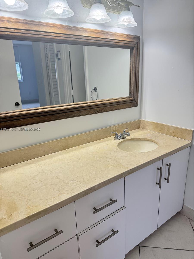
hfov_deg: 56.8
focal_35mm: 24
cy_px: 130
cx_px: 97
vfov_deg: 71.6
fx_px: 179
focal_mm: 6.76
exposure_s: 1/123
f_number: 1.78
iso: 100
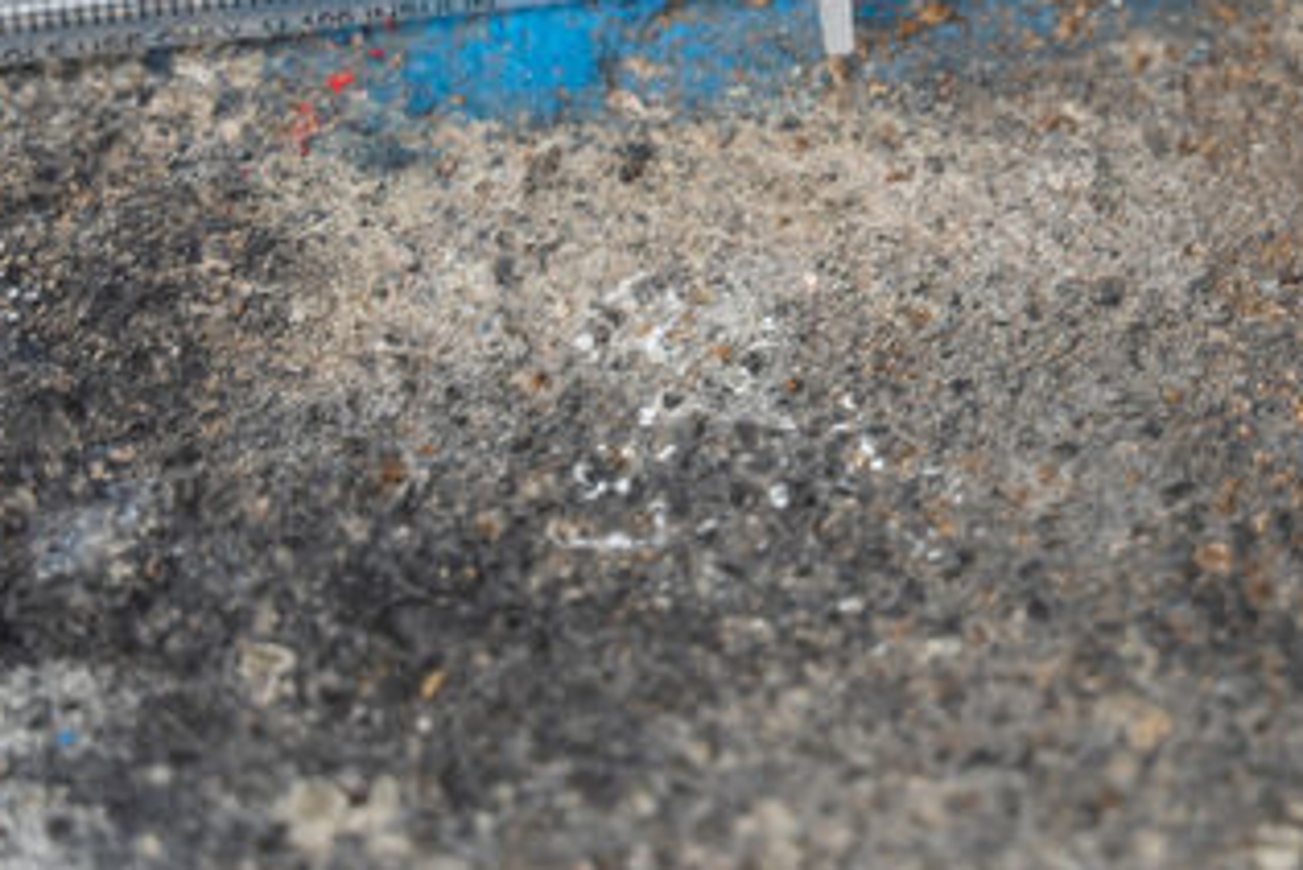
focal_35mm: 171
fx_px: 6192
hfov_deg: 12.0
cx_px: 1027
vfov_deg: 8.0
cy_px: 16
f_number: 2.8
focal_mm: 45
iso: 100
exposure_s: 1/50
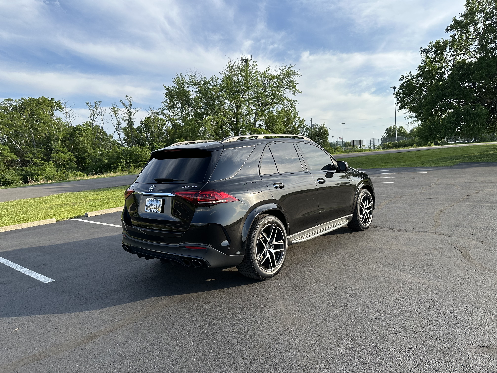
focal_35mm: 24
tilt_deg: -3.9
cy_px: 186
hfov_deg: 71.6
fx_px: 345
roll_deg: +2.6
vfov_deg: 56.8
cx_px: 248
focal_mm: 6.86
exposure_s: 1/2110
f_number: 1.78
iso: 80
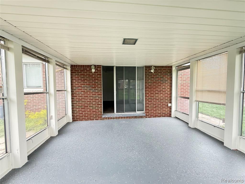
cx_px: 122
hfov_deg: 102.1
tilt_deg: -1.3
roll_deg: +1.3
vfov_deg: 85.7
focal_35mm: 14
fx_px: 99
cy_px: 92
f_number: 2.2
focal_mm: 2.22
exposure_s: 1/99
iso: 250
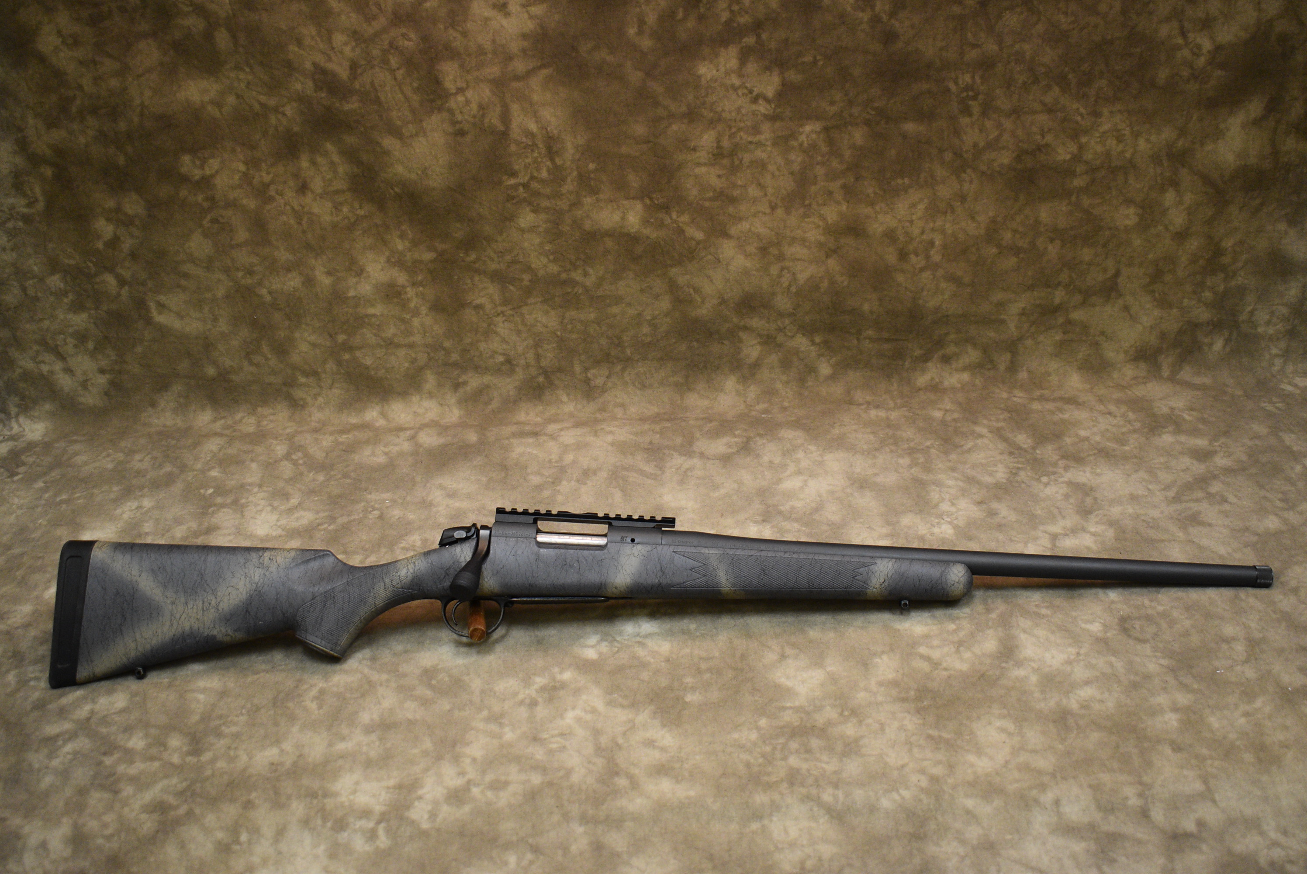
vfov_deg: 35.6
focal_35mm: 38
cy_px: 437
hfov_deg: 51.2
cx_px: 654
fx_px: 1362
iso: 1400
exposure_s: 1/125
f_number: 4
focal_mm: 25
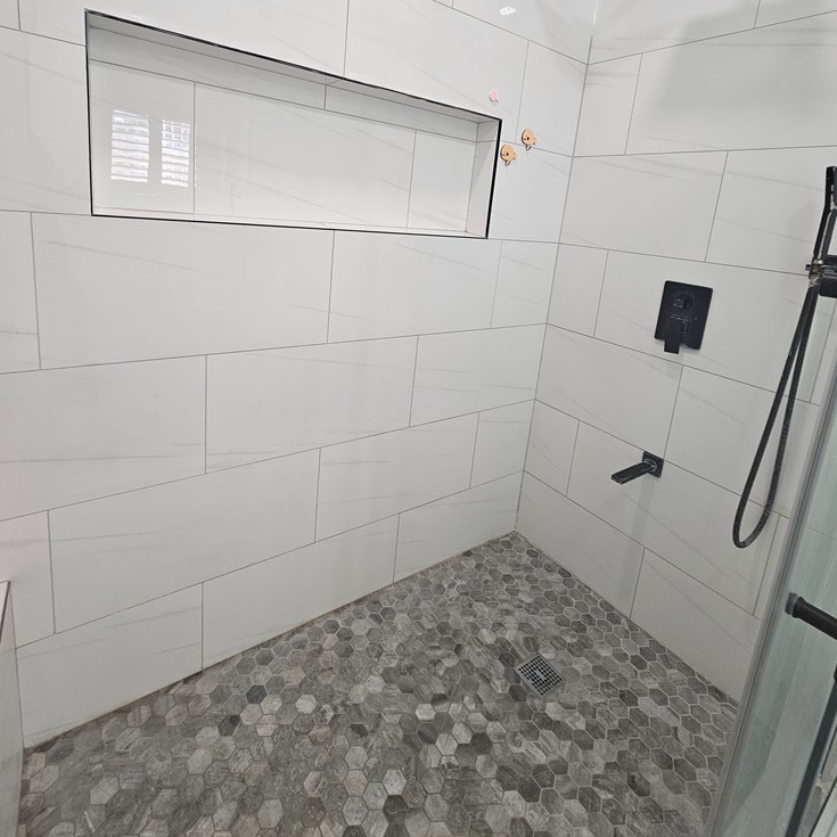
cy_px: 301
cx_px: 415
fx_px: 438
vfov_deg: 85.3
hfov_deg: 87.4
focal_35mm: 16
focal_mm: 2.2
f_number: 2.2
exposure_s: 1/60
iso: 80
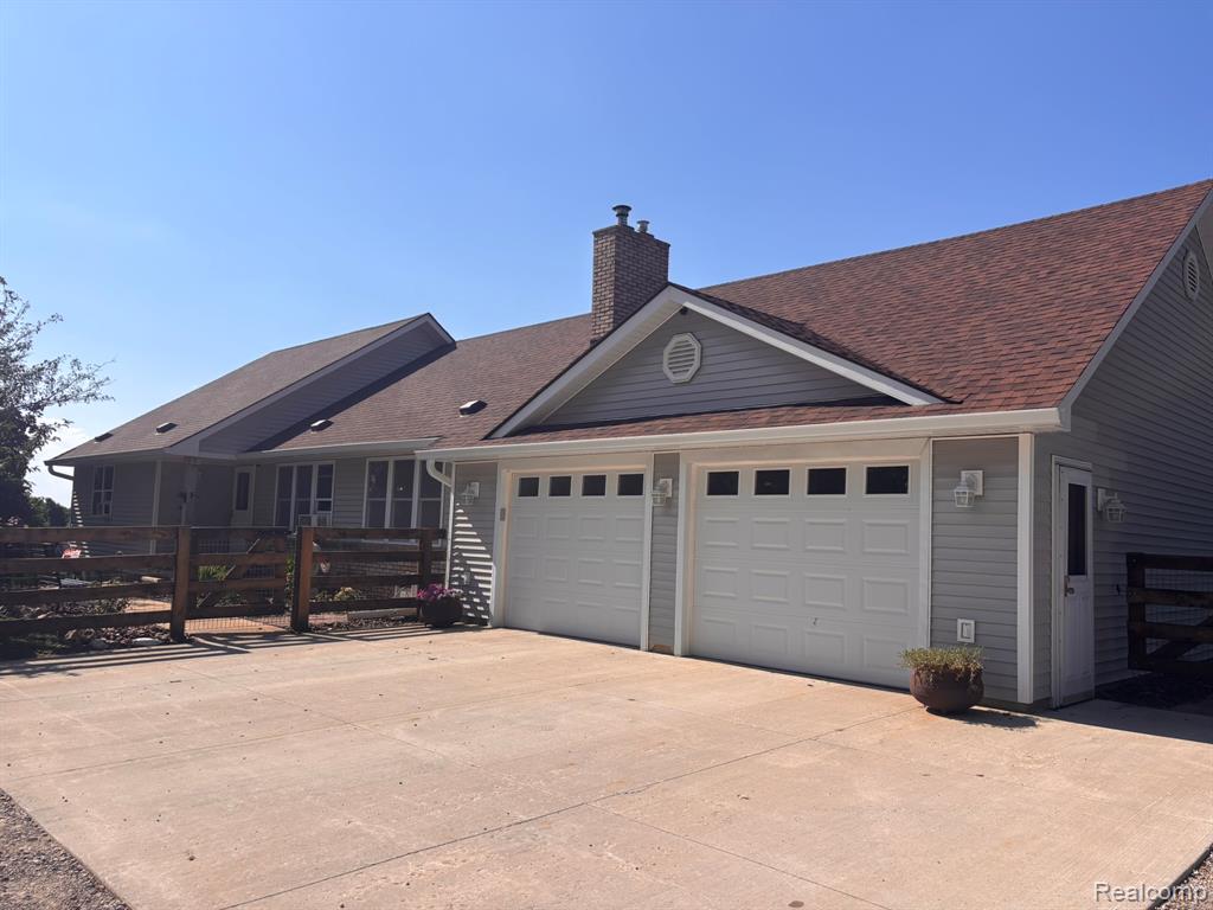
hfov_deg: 67.3
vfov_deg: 53.1
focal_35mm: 26
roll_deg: -1.9
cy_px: 455
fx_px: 911
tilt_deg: +5.4
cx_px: 606
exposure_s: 1/5348
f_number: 1.6
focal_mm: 5.96
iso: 50
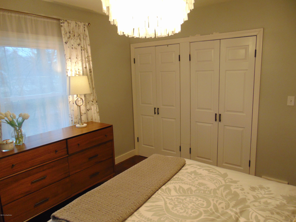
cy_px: 111
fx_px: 214
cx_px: 148
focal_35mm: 25
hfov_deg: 69.4
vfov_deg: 54.9
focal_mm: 4.5
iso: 200
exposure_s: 1/40
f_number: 3
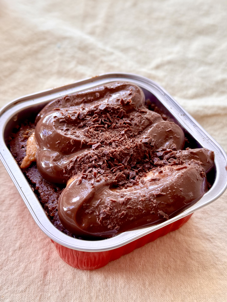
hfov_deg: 30.3
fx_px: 420
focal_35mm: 48
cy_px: 151
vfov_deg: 39.7
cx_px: 114
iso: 80
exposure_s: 1/60
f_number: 1.78
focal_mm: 6.76
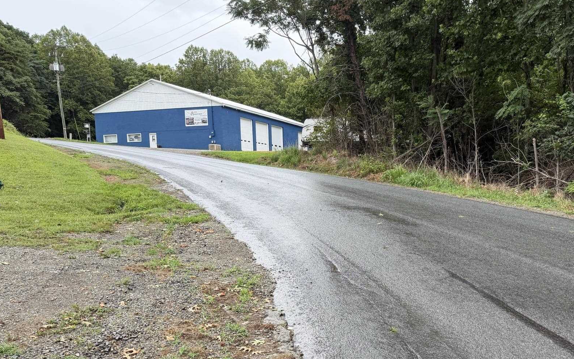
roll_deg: -1.0
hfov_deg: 57.5
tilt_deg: -8.7
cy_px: 260
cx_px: 353
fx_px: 516
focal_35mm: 33
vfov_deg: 37.6
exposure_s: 1/1689
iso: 100
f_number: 1.78
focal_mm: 6.76
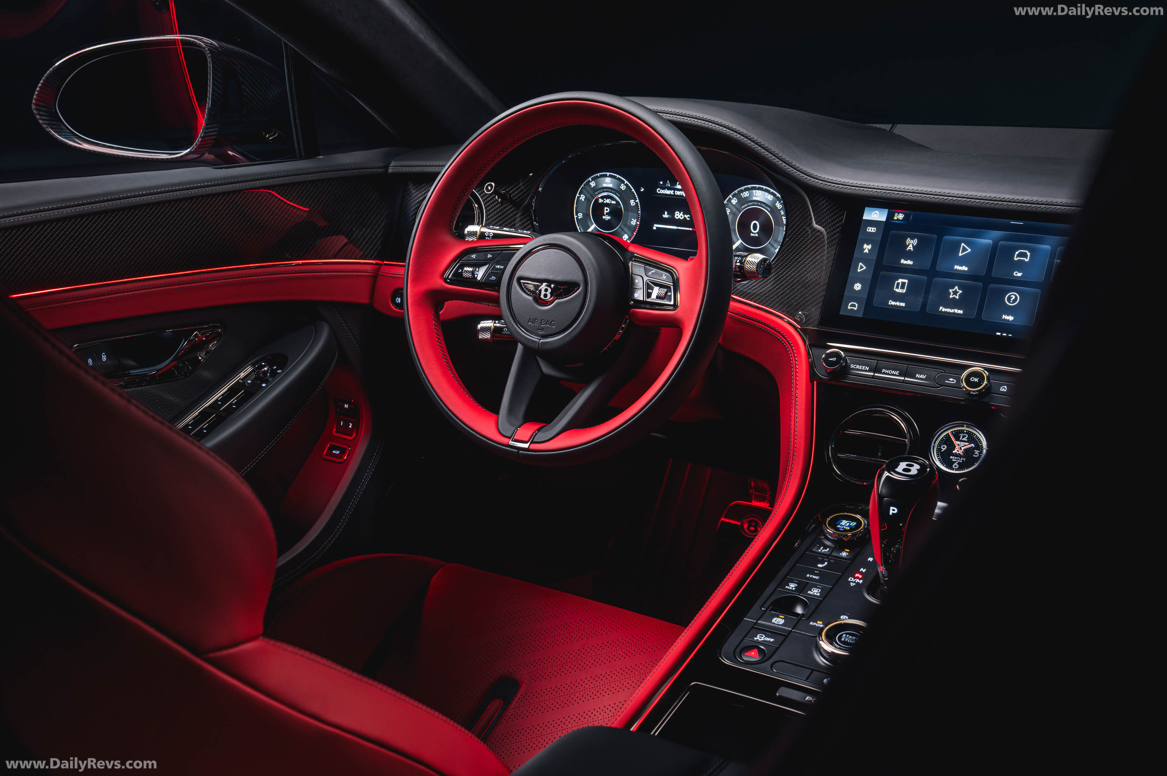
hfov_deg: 47.4
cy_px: 388
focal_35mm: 41
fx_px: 1328
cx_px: 584
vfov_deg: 32.6
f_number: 9
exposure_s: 6
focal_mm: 41
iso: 100
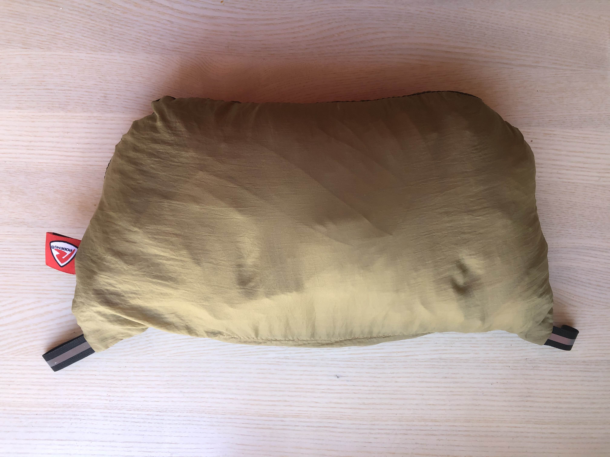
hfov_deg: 63.4
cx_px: 305
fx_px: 493
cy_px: 228
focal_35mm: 28
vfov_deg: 49.7
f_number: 1.8
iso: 50
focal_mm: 3.99
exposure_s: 1/120
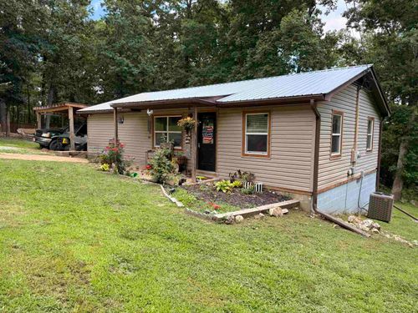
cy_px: 156
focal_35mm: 24
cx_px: 209
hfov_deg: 71.6
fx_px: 290
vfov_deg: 56.8
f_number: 1.78
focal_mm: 6.76
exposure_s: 1/1314
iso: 100
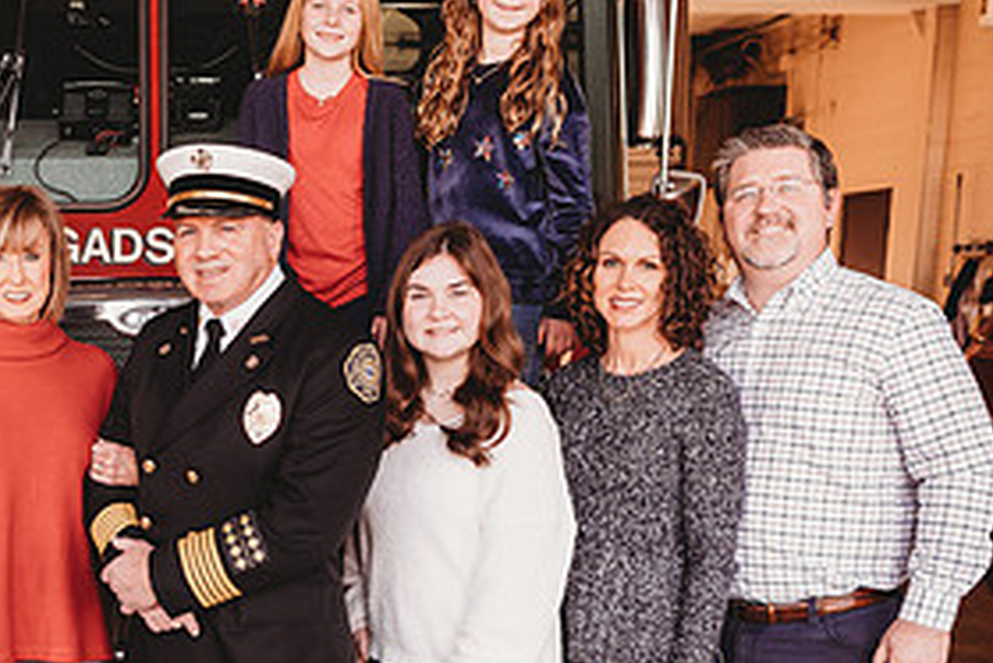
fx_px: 1407
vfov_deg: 25.9
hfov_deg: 37.6
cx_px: 217
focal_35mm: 51
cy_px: 565
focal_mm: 24
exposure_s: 1/250
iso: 250
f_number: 3.2
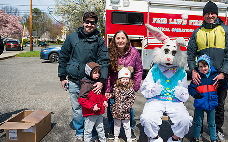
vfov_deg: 37.3
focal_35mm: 34
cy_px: 73
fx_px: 211
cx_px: 129
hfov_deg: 56.5
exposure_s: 1/4000
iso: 200
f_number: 4
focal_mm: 27
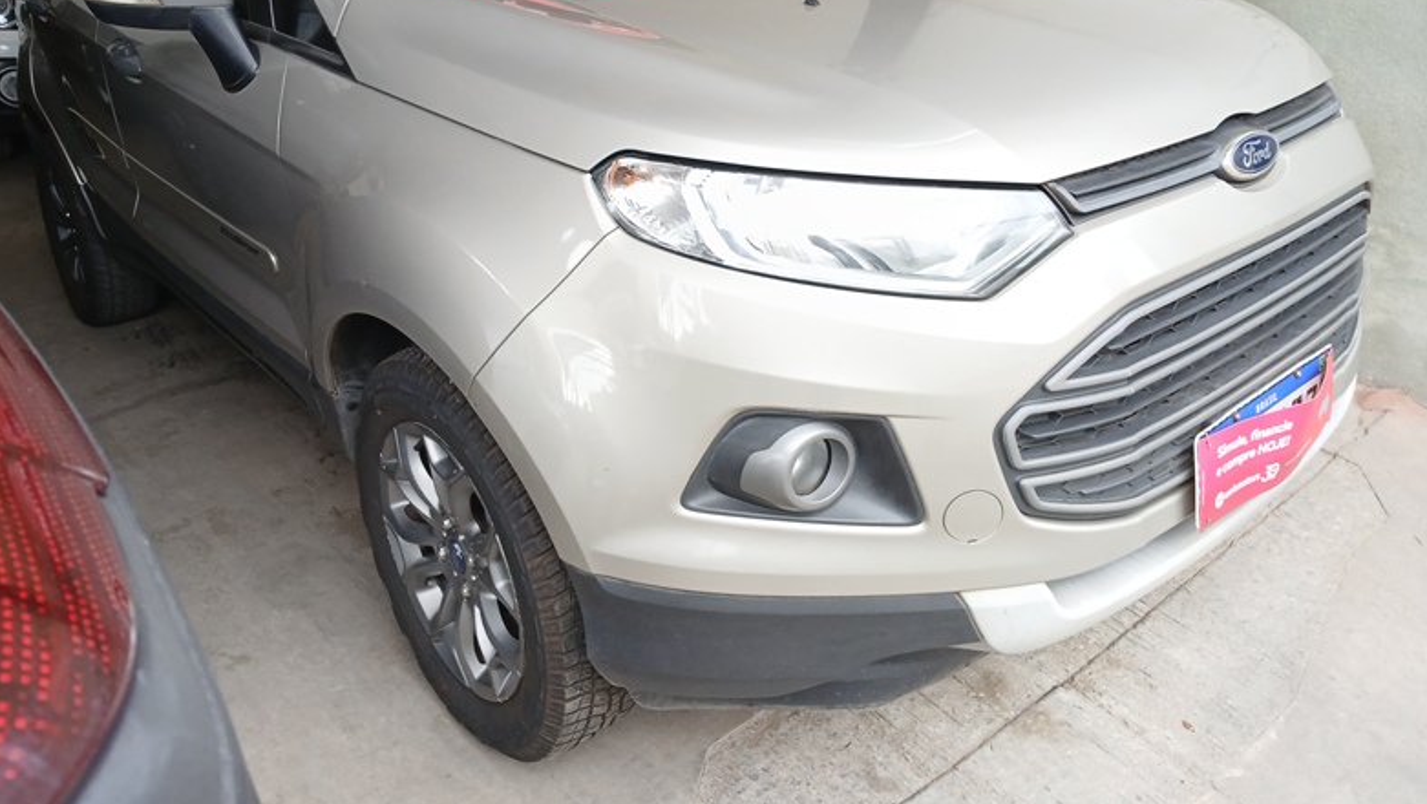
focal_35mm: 29
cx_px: 700
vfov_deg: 39.7
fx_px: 1098
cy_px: 261
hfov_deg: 66.0
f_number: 1.8
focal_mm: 3.98
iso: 125
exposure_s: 1/60
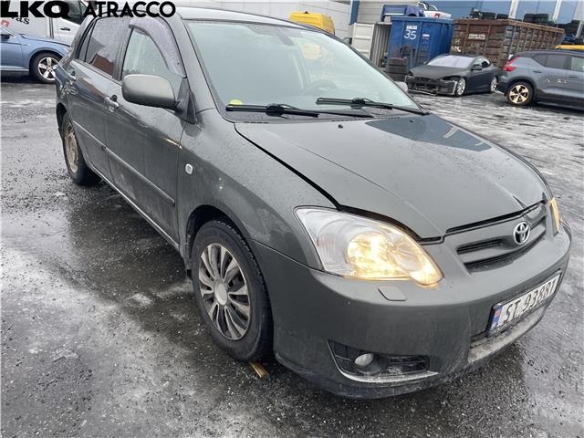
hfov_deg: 67.3
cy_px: 219
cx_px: 292
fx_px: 439
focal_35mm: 26
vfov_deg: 53.1
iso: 100
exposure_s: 1/121
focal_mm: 4.2
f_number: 1.6
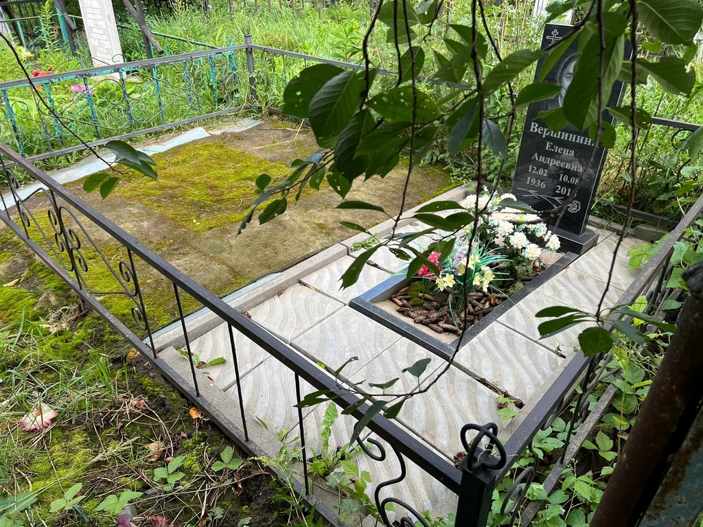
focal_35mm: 26
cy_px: 264
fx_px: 528
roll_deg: +3.2
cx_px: 352
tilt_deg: -29.9
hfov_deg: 67.3
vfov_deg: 53.1
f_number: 1.5
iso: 50
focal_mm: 5.7
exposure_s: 1/340
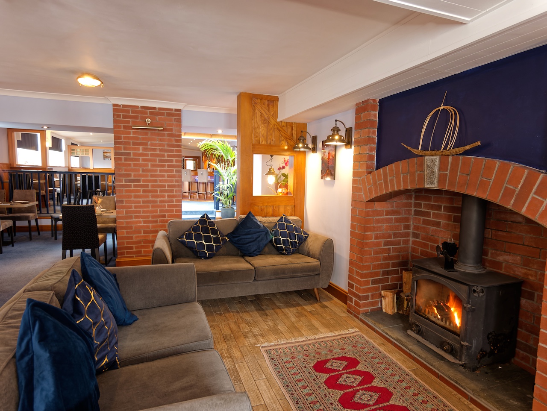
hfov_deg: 81.7
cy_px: 206
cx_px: 274
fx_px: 316
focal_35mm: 20
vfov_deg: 66.0
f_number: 6.3
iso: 200
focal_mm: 10
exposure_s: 1/2
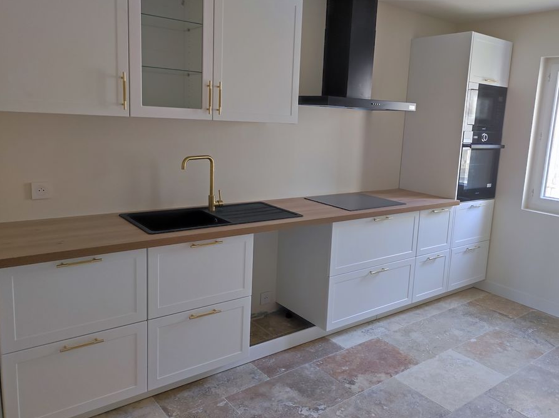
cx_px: 311
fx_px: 452
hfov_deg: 63.3
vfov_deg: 49.6
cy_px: 192
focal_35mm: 28
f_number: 1.79
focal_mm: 4.7
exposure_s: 1/50
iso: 669
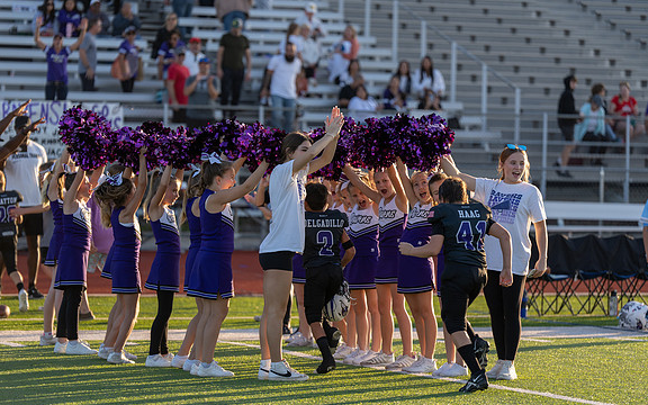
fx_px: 2702
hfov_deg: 13.7
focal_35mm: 153
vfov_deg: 8.6
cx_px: 325
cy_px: 208
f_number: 2.8
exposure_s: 1/1000
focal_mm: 149
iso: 100
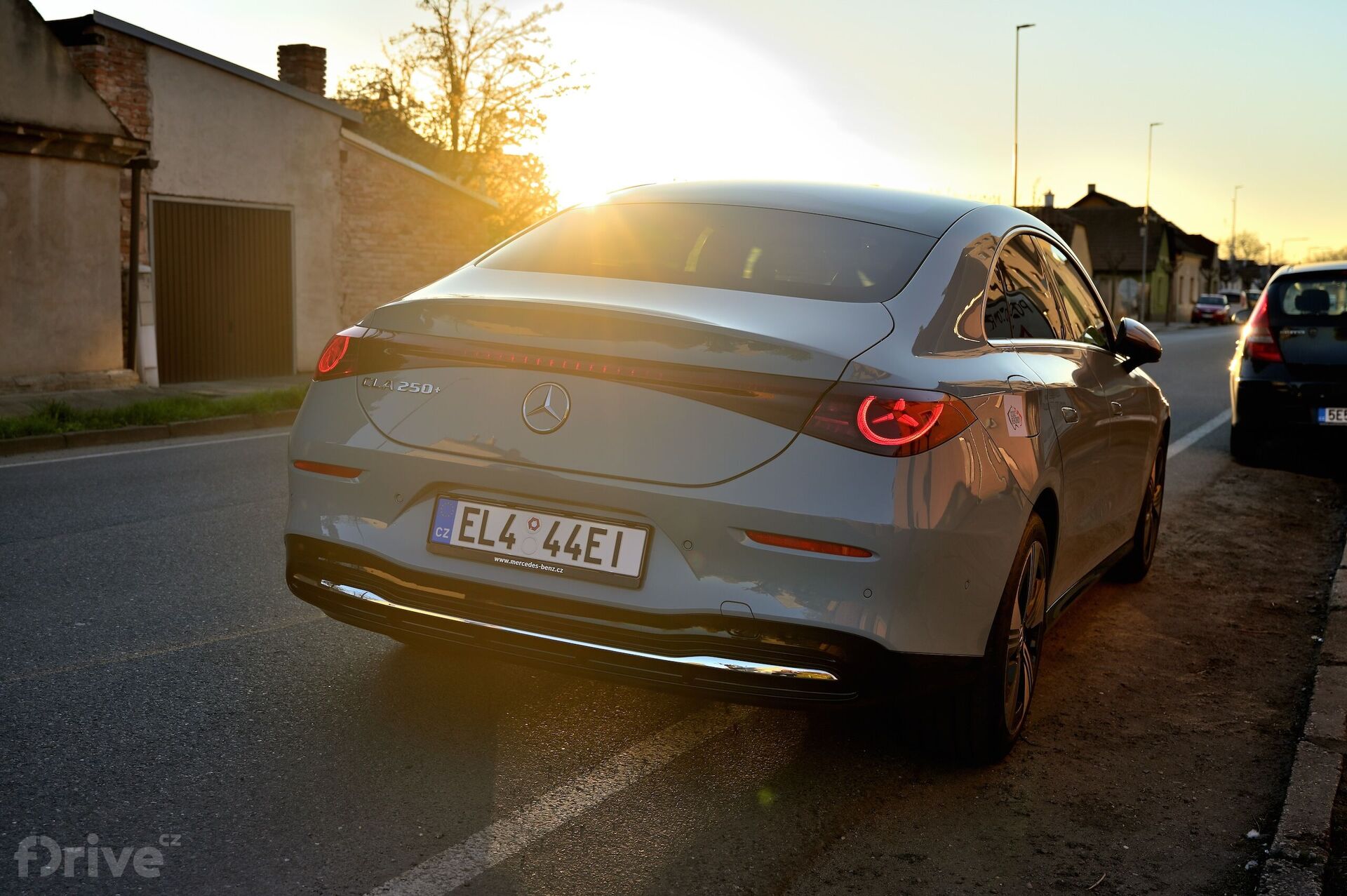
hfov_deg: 47.4
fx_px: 1533
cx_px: 674
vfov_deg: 32.6
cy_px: 448
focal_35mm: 41
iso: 100
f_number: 4
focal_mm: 41
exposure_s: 1/320
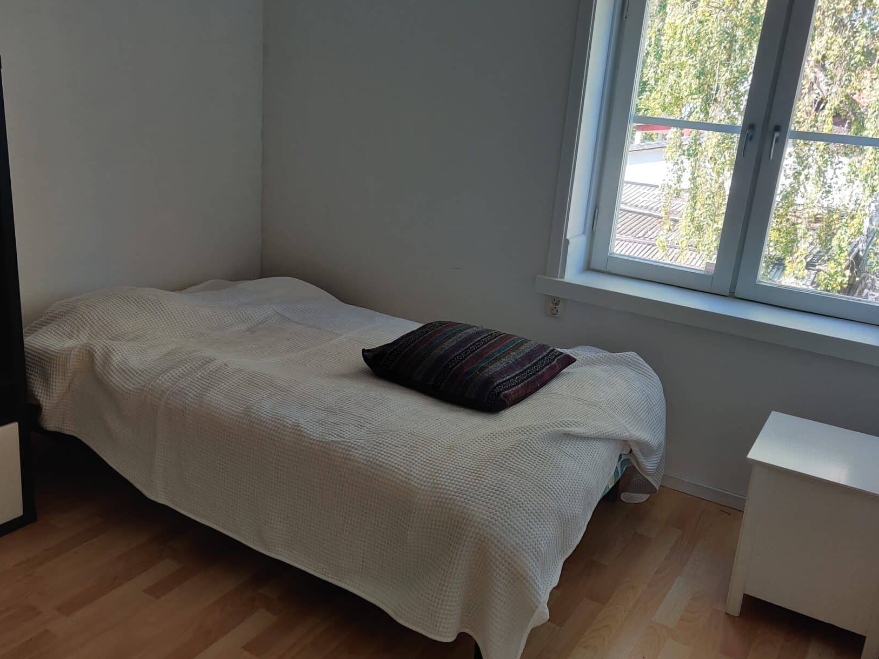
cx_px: 413
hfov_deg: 53.9
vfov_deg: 41.8
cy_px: 334
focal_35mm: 34
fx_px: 863
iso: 250
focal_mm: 4.75
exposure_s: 1/50
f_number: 1.65
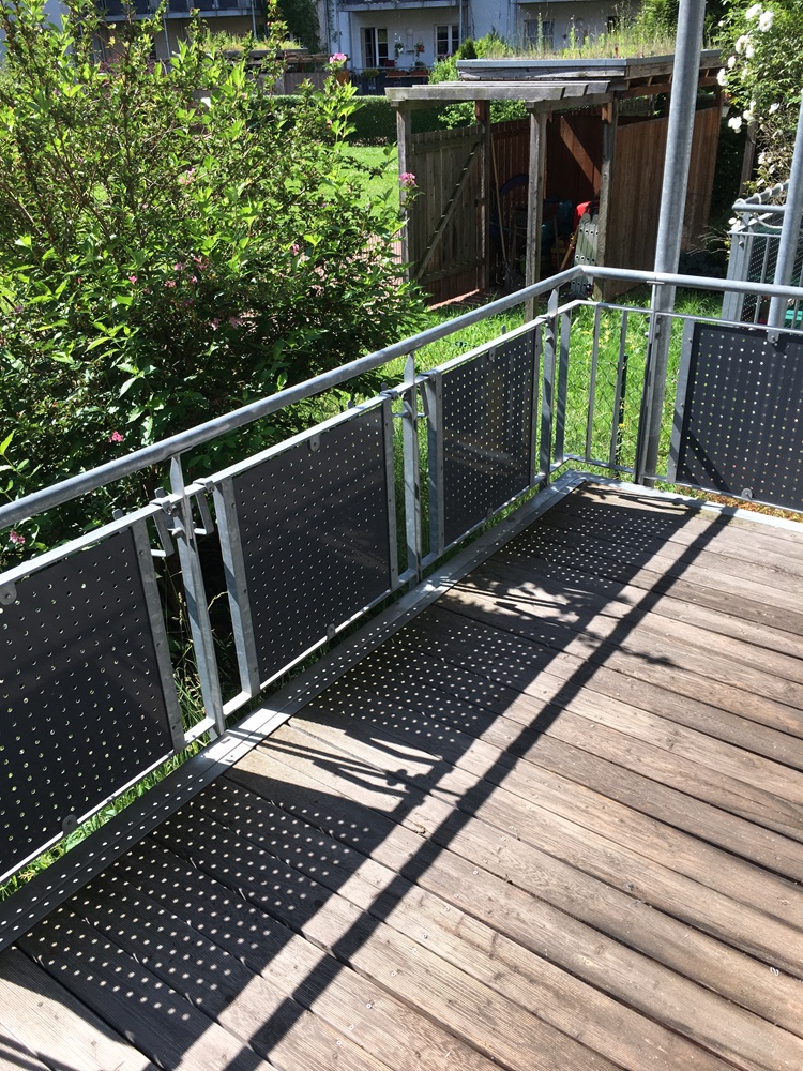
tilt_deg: -28.3
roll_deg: +0.9
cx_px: 402
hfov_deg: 48.2
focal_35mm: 29
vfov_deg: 61.7
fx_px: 897
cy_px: 536
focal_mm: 4.15
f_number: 2.2
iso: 25
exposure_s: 1/864
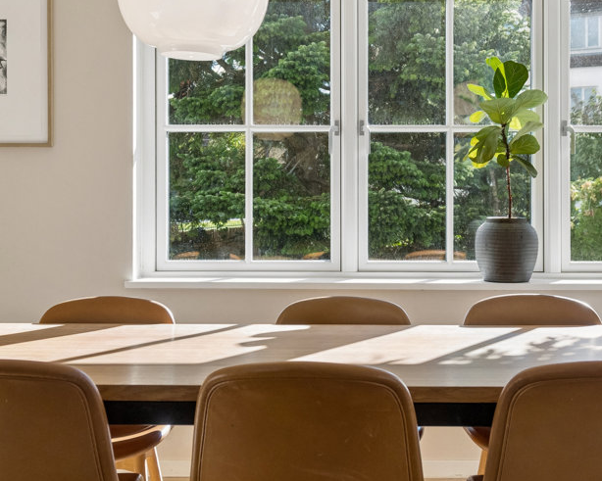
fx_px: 998
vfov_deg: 27.1
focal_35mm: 56
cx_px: 317
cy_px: 226
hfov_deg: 33.6
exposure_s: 1/320
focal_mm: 22
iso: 400
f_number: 4
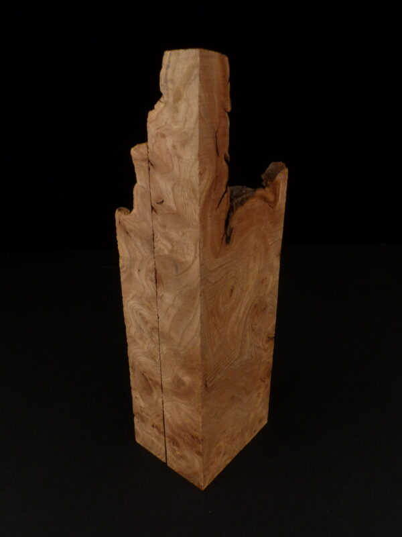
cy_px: 268
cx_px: 201
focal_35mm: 25
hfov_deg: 54.9
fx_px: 387
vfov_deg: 69.4
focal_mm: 4.5
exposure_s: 1/13
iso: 200
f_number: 5.6
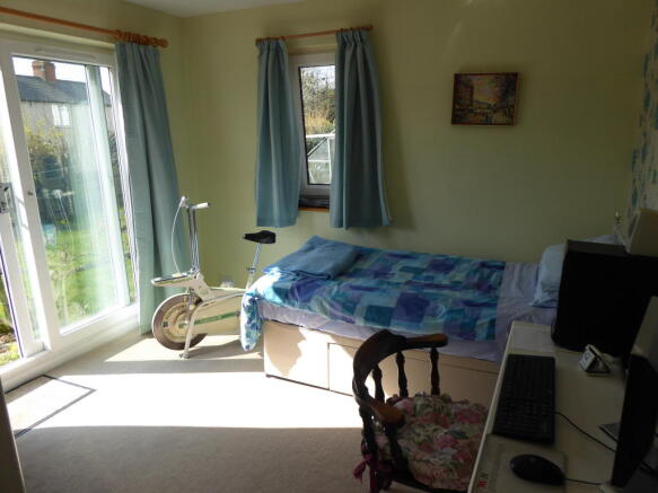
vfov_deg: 54.9
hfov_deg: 69.4
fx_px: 475
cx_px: 329
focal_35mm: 25
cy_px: 246
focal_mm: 4.3
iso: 100
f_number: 3.3
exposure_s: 1/320
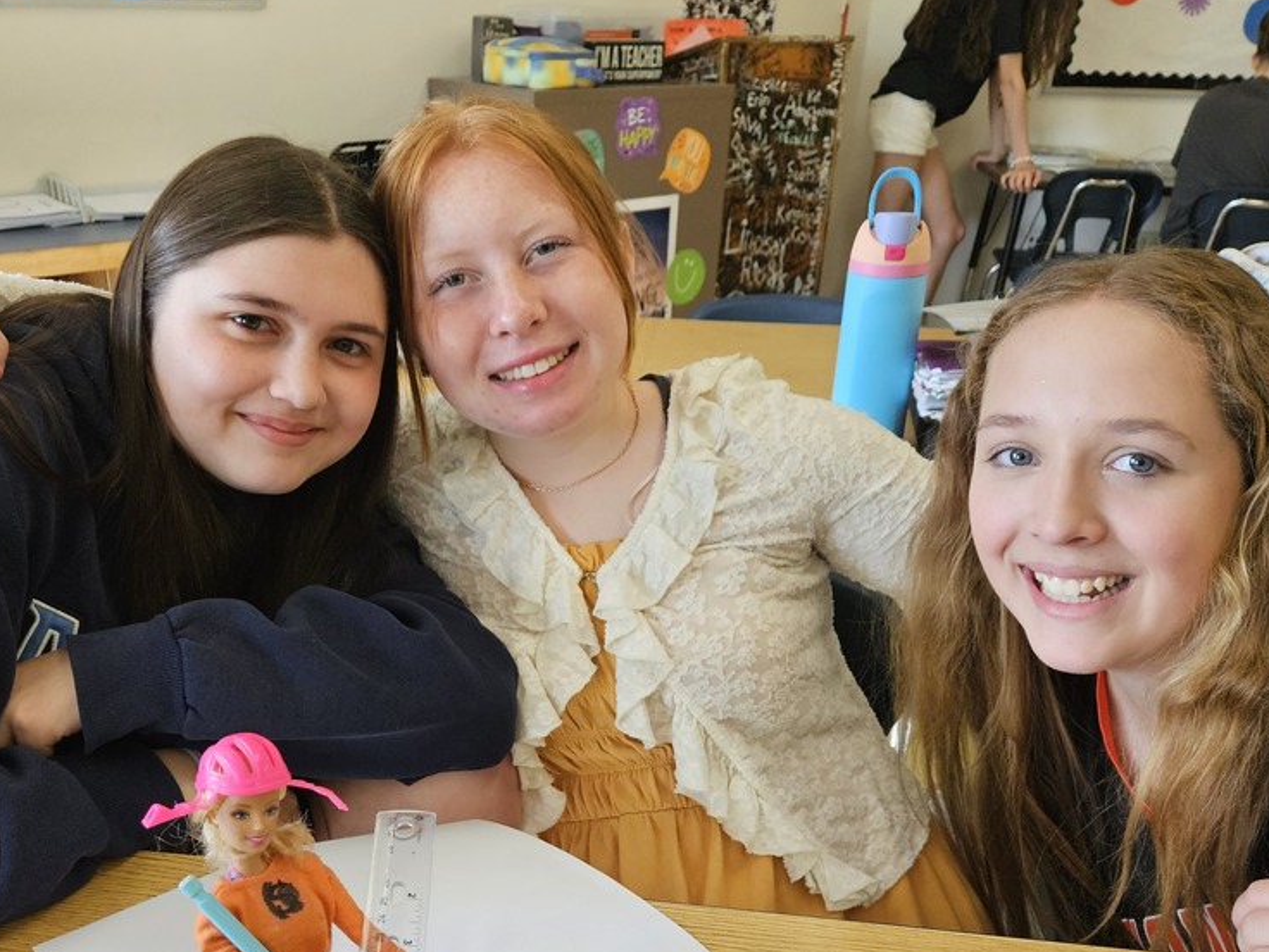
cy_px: 592
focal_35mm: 32
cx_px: 534
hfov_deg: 56.5
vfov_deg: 43.8
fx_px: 1173
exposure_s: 1/120
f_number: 1.8
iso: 80
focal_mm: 5.4
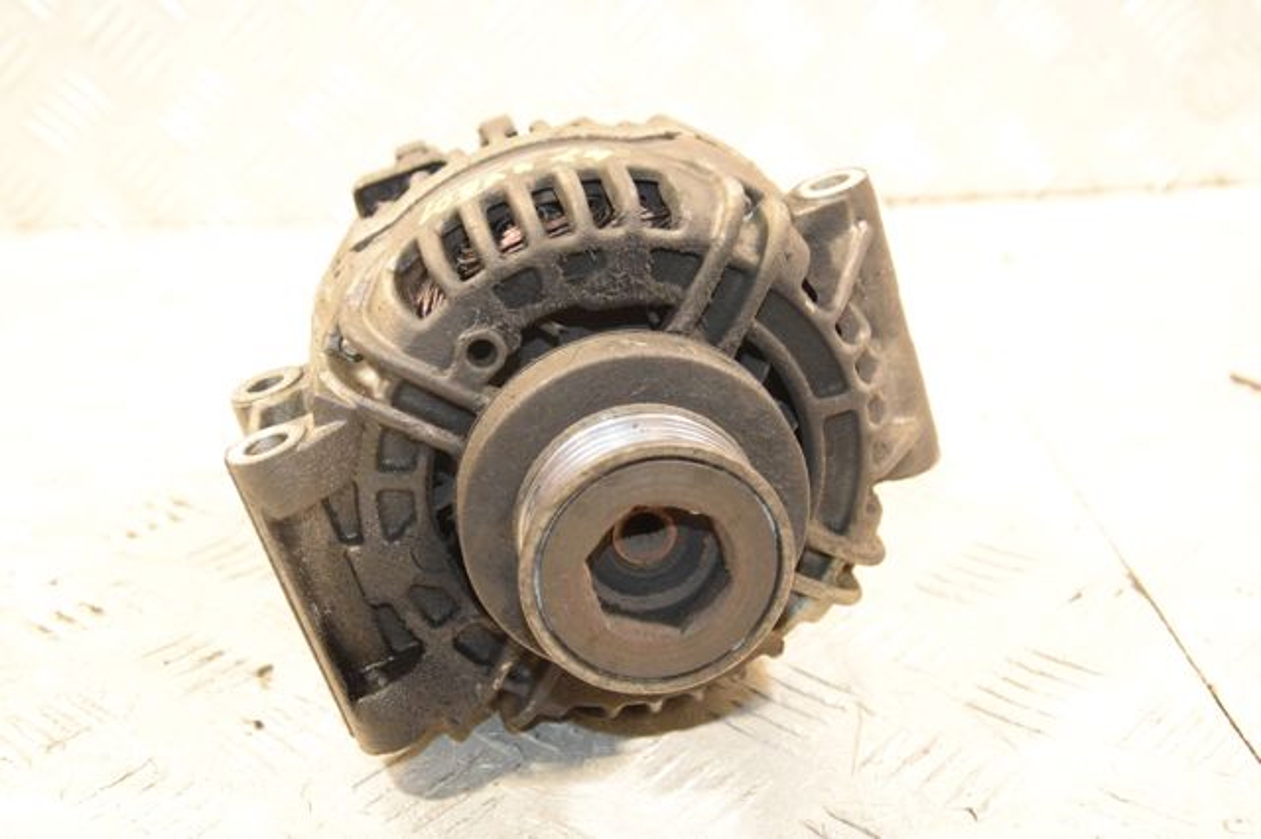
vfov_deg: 26.5
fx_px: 1785
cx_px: 630
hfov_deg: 38.9
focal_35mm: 51
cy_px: 420
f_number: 5.6
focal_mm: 34
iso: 1600
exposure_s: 1/80
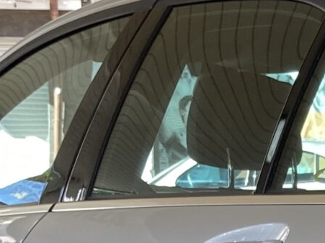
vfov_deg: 9.0
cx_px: 555
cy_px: 414
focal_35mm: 159
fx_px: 1492
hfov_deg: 11.6
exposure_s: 1/100
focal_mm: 3.99
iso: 32
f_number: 1.8
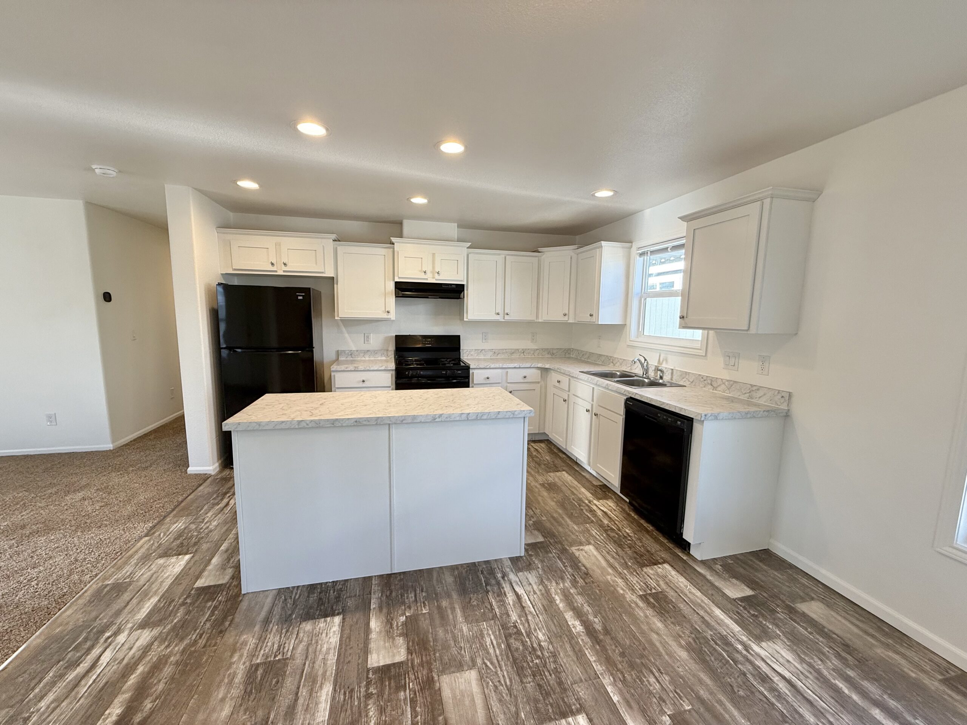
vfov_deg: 85.7
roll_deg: -1.3
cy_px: 362
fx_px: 391
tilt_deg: -6.2
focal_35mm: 14
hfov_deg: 102.1
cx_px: 484
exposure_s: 1/120
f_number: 2.2
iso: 100
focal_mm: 2.22
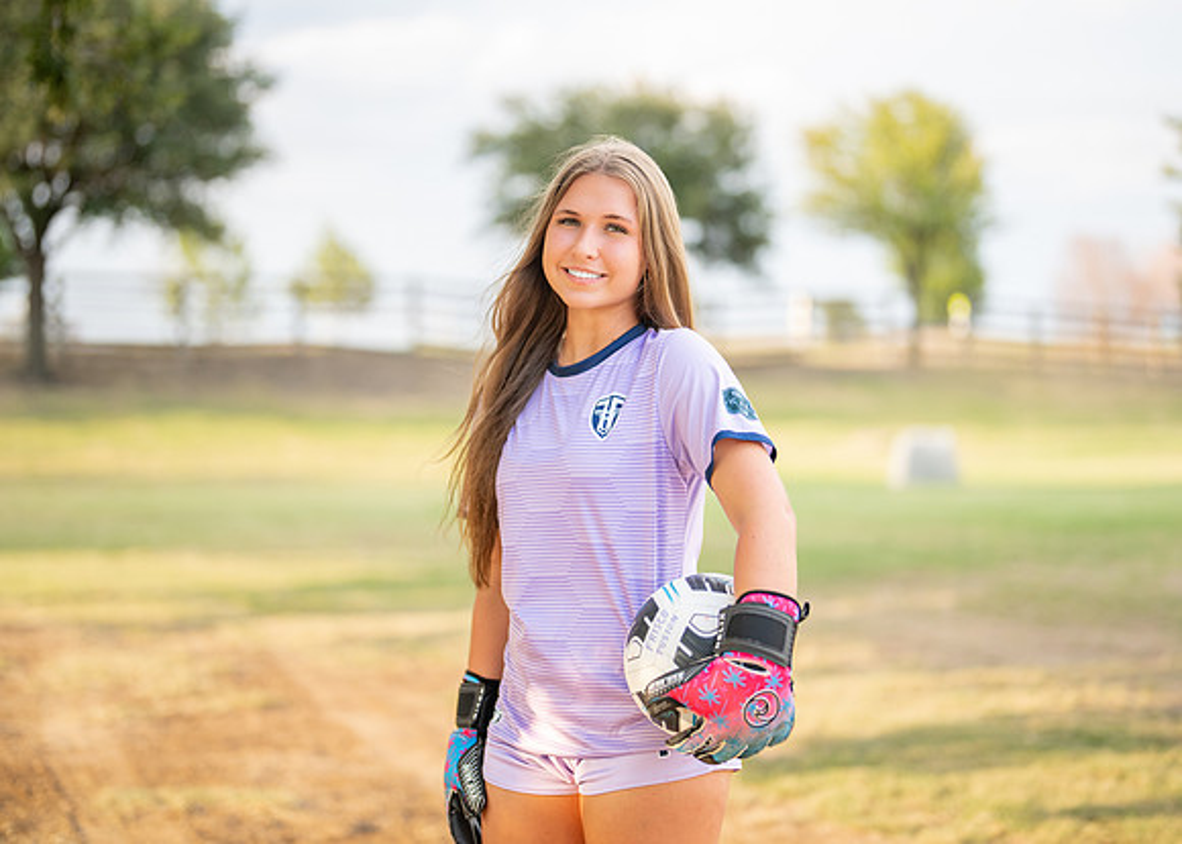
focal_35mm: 58
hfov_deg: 33.6
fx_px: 1957
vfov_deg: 24.3
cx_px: 606
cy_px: 402
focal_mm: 50
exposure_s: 1/1250
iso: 125
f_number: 1.2
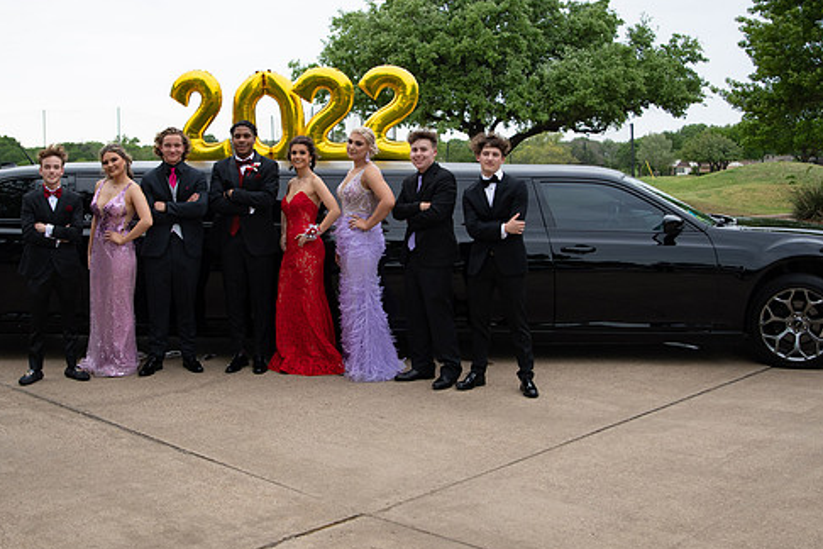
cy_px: 235
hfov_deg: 45.3
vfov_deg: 31.1
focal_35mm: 43
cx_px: 349
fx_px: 983
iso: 320
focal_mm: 24
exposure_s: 1/640
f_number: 2.8
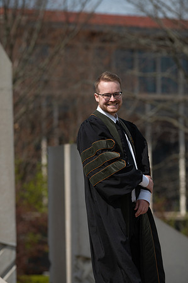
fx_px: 1570
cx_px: 94
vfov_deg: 10.3
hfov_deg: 6.9
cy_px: 142
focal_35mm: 200
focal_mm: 200
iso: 125
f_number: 4.5
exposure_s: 1/800
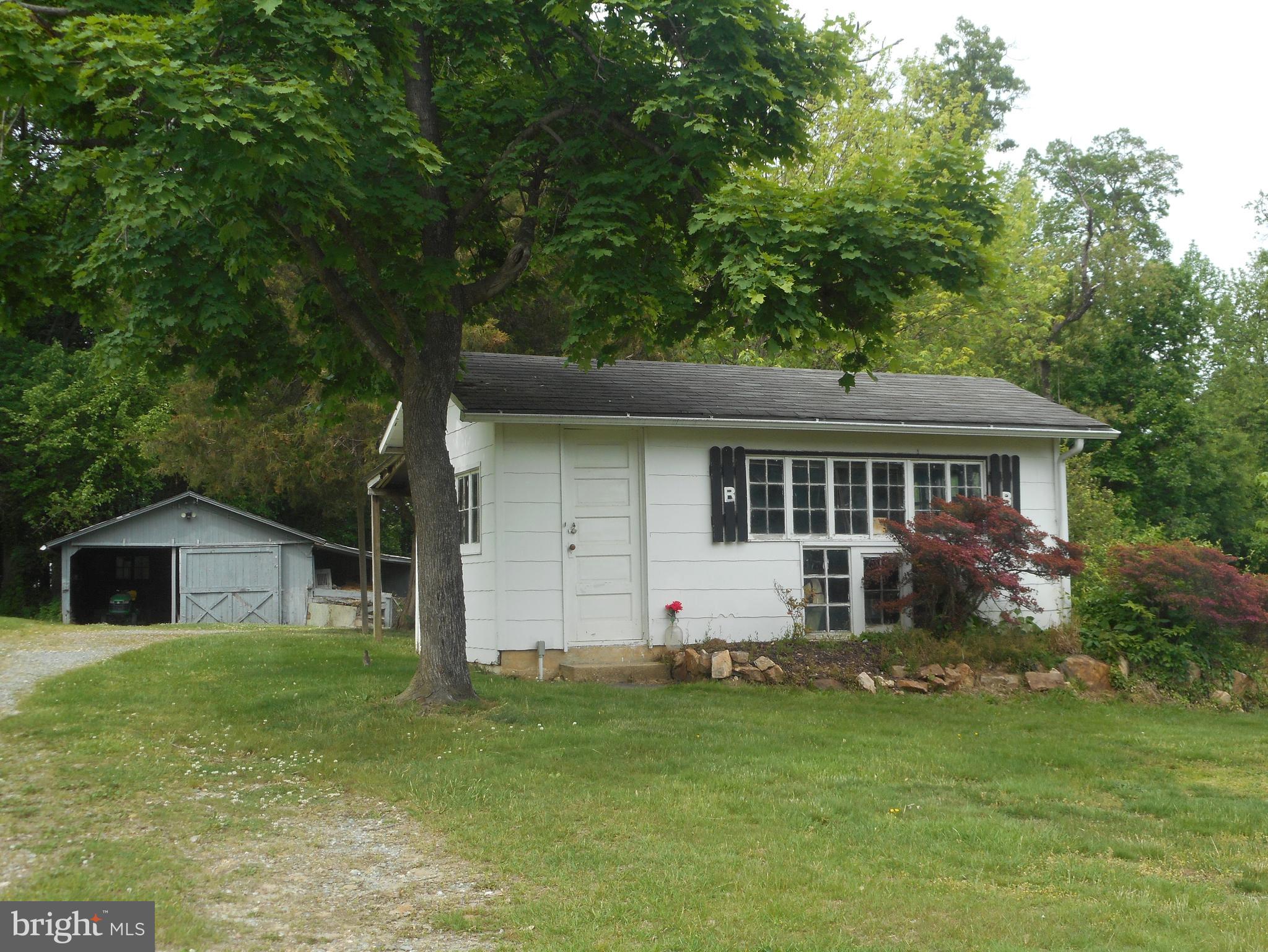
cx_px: 634
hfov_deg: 42.9
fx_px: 1612
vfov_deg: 32.9
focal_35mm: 44
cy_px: 476
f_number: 4.7
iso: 80
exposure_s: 1/200
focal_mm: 7.9
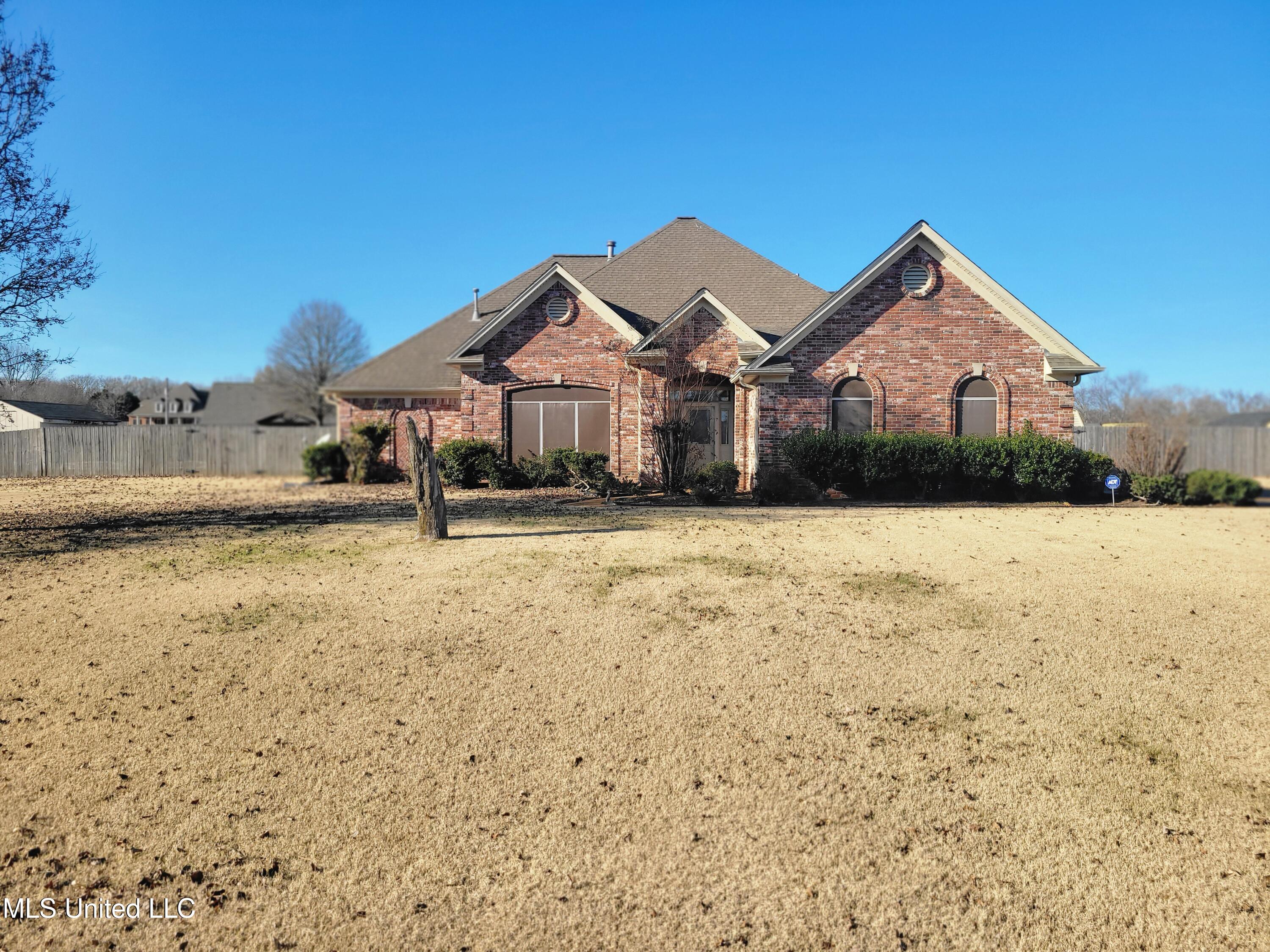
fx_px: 954
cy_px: 476
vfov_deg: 53.1
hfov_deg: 67.3
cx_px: 635
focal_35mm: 26
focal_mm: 5.4
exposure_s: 1/2066
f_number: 1.8
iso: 40
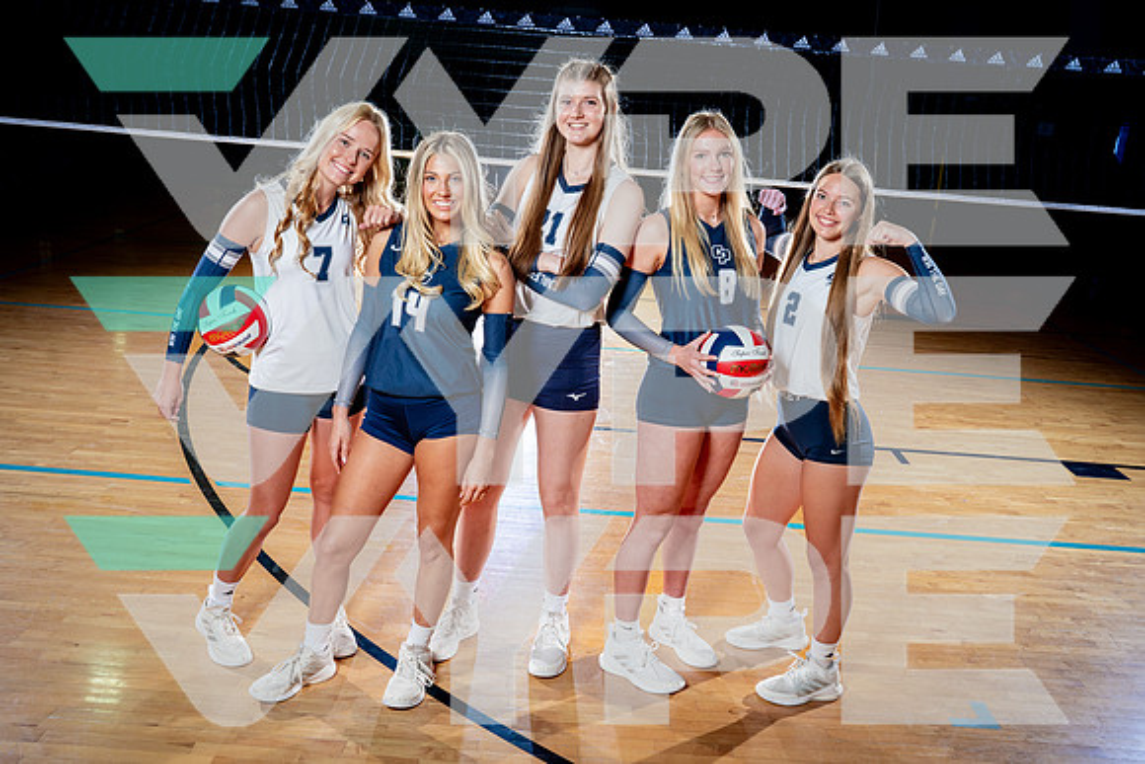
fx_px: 1054
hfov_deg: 57.0
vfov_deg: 39.8
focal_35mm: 33
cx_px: 572
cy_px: 382
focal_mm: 31
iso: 250
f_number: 8
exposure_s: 1/250
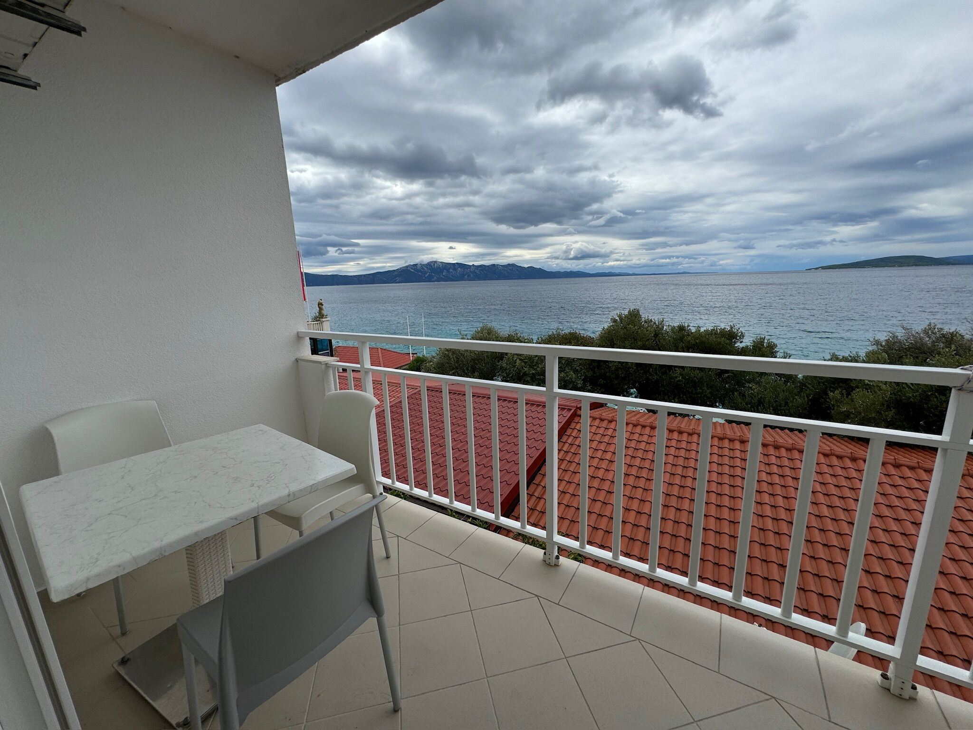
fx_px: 394
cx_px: 486
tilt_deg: -12.9
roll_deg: +1.3
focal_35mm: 14
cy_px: 365
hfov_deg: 102.1
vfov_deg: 85.7
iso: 50
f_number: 2.2
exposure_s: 1/2494
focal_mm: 2.22
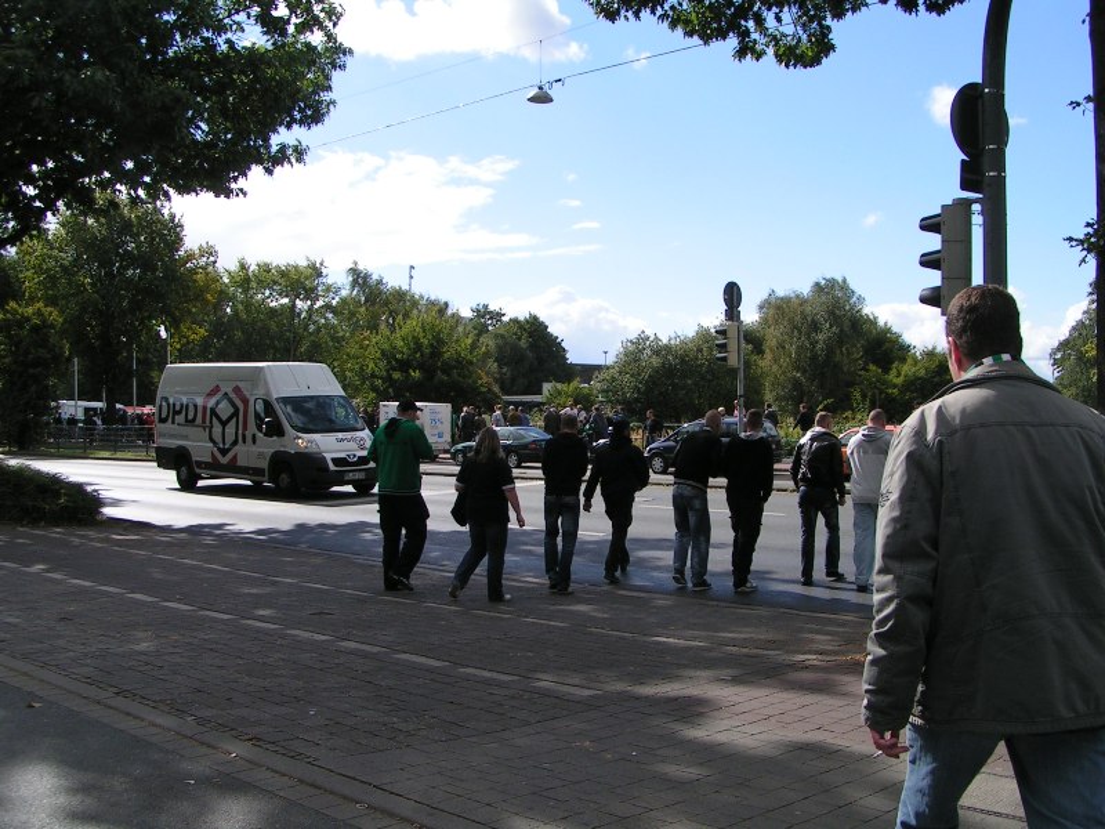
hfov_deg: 49.0
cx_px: 552
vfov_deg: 37.7
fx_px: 1213
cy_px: 414
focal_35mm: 38
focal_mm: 5.8
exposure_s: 1/500
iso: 50
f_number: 5.6
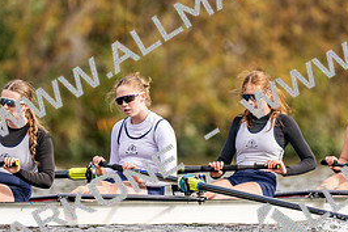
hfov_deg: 1.6
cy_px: 141
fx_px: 12645
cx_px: 145
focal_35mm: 1309
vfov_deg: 1.0
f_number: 4
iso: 360
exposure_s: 1/2500
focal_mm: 600
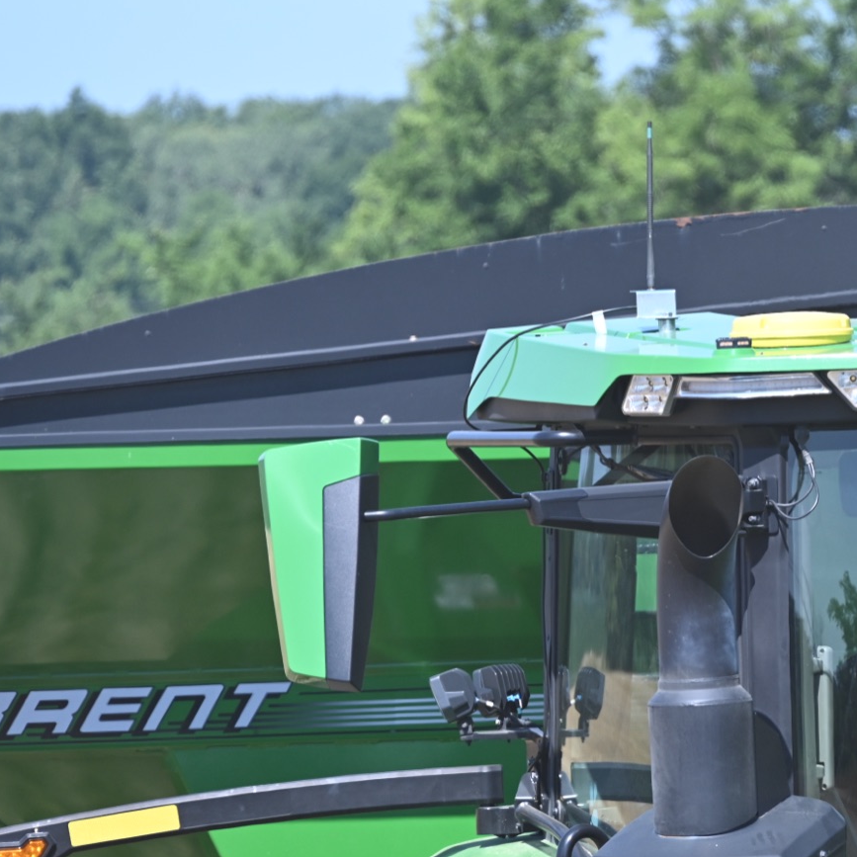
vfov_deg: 4.5
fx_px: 10980
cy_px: 370
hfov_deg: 4.5
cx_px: 812
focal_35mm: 392
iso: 250
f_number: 6.3
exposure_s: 1/500
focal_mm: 200
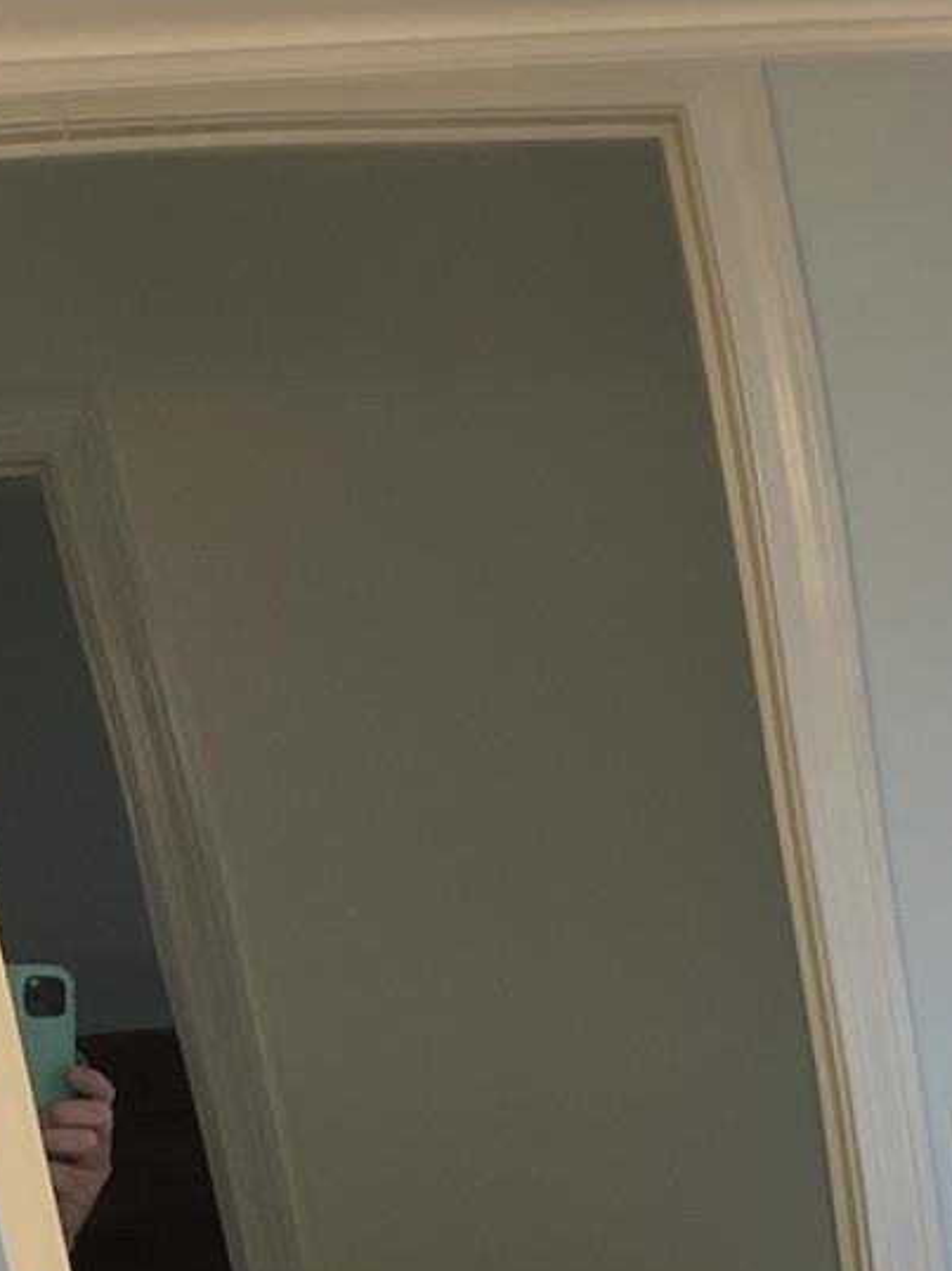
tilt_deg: -18.1
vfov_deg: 17.7
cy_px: 1942
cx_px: 1439
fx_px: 3633
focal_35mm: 99
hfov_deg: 14.0
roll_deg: +7.1
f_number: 1.6
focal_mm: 4.2
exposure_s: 1/121
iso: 64
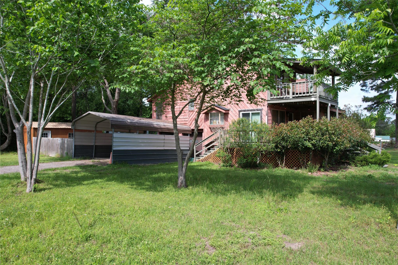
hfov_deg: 78.6
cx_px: 199
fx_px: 243
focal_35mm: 22
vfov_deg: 57.2
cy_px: 132
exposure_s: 1/800
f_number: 2.8
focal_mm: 8.38
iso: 100
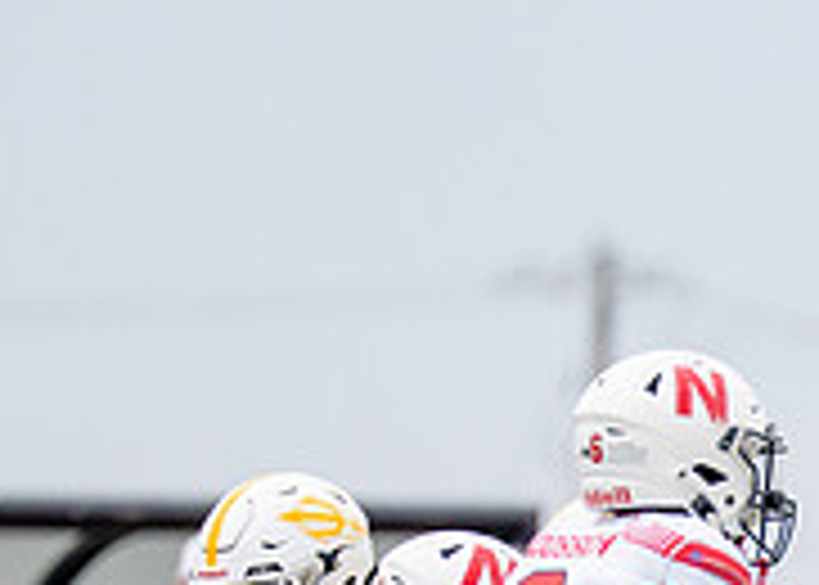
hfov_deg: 2.0
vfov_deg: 1.4
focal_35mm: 1031
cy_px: 993
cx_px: 1419
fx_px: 23981
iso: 250
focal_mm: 200
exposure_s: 1/2500
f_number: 2.8
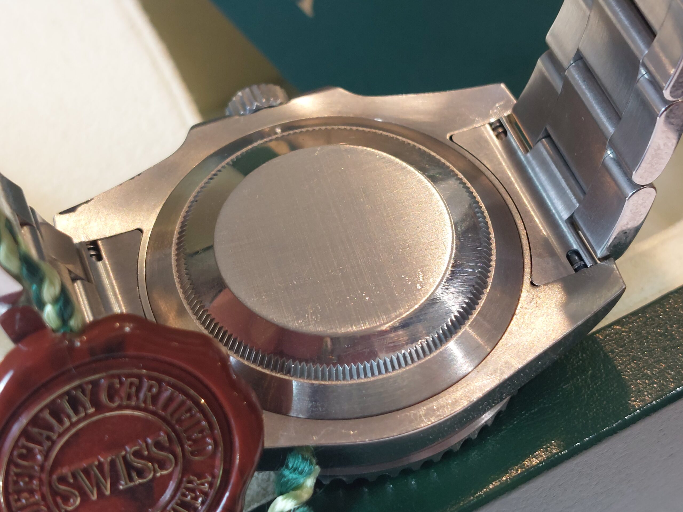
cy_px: 256
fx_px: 493
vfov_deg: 54.9
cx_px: 342
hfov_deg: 69.4
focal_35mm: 25
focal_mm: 5.23
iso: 64
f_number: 1.8
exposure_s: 1/50
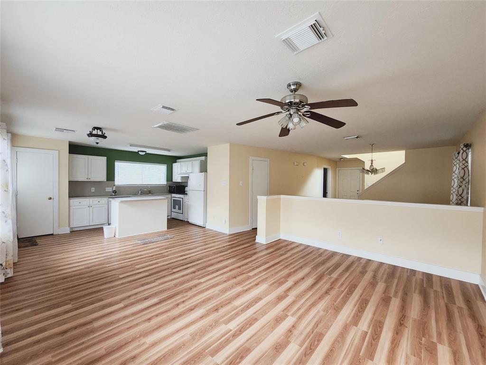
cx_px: 243
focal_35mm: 13
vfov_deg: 89.9
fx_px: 183
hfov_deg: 106.2
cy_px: 182
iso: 400
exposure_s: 1/30
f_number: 2.2
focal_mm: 2.2
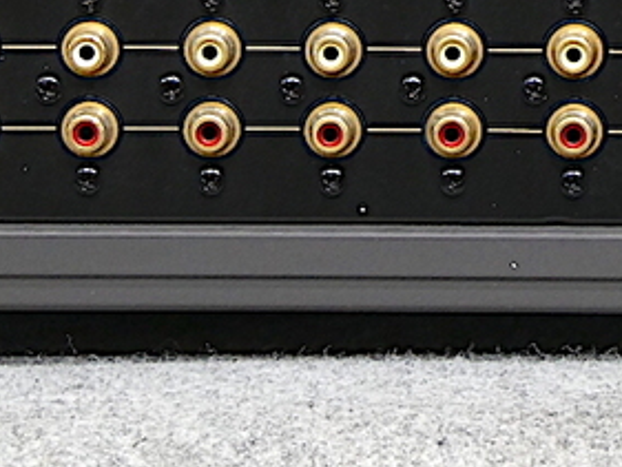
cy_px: -117
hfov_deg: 5.9
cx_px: 538
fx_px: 6022
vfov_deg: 4.4
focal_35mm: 335
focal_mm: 17.5
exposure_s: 1/8
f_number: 5
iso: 200
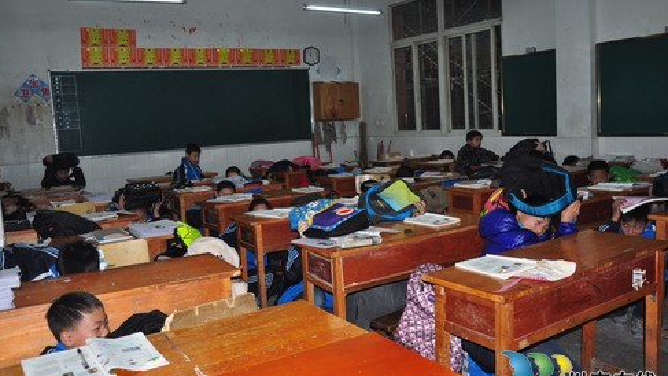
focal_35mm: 29
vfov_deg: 40.2
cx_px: 332
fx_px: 514
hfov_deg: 66.1
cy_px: 184
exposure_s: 1/60
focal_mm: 18
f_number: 4
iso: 400
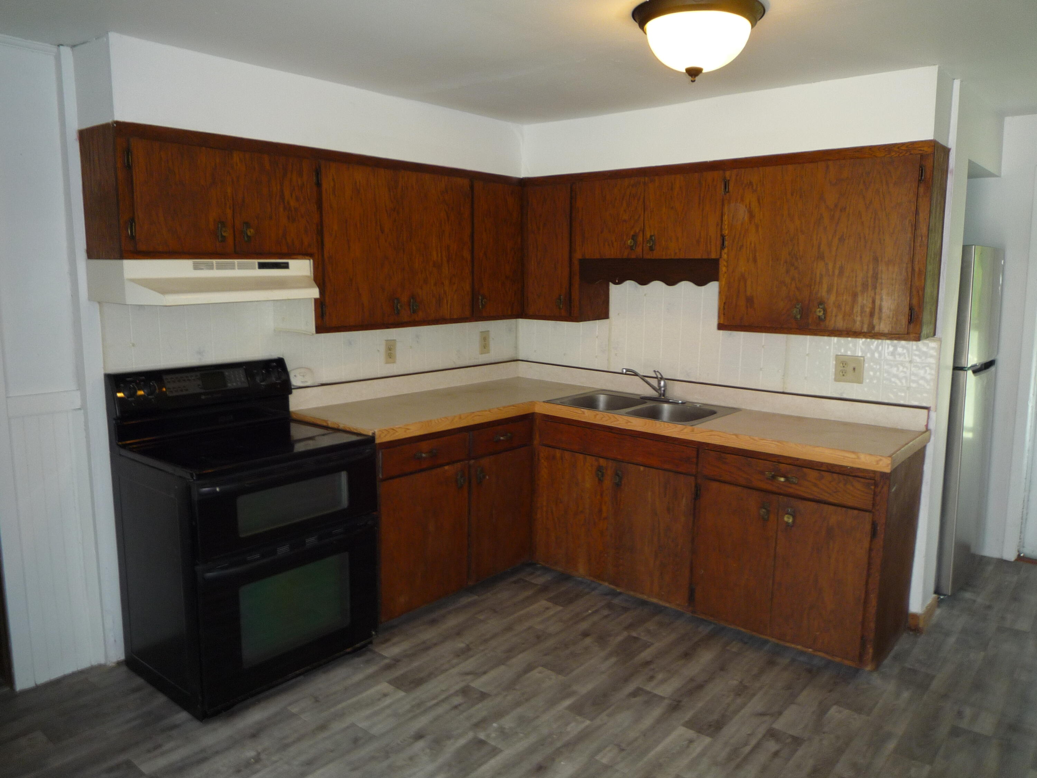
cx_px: 518
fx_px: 749
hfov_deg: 69.4
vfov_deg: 54.9
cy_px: 389
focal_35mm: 25
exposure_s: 1/30
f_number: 2.8
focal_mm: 4.4
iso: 100
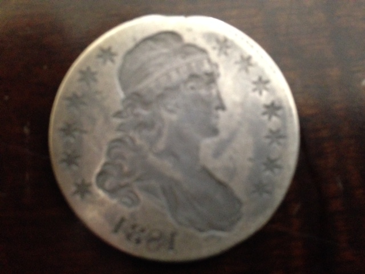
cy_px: 137
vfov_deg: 42.9
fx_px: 348
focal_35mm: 33
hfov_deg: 55.4
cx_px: 182
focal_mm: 4.12
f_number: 2.4
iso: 800
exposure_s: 1/15
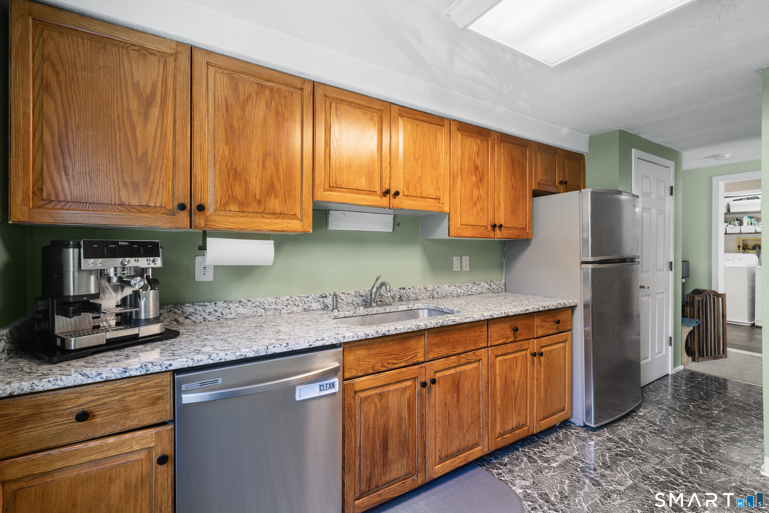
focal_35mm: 16
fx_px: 342
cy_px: 256
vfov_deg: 73.7
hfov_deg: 96.7
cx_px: 384
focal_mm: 16
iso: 200
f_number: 9
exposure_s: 4
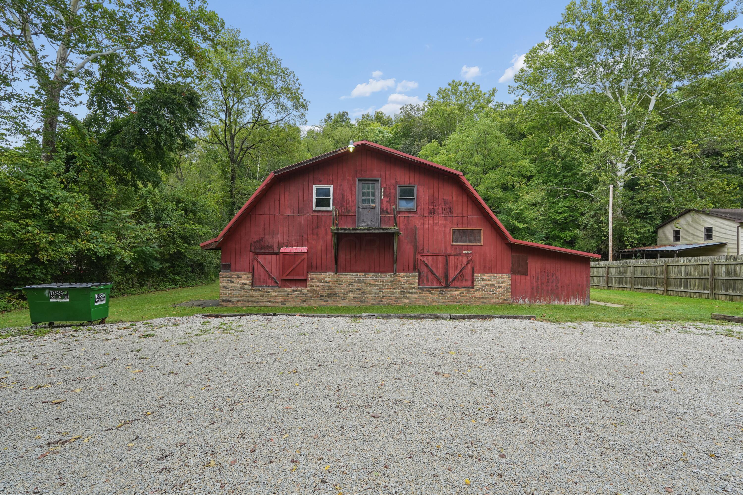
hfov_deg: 96.7
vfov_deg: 73.7
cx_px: 372
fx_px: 330
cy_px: 248
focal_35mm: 16
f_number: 7.1
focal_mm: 16
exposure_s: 1/320
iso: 640
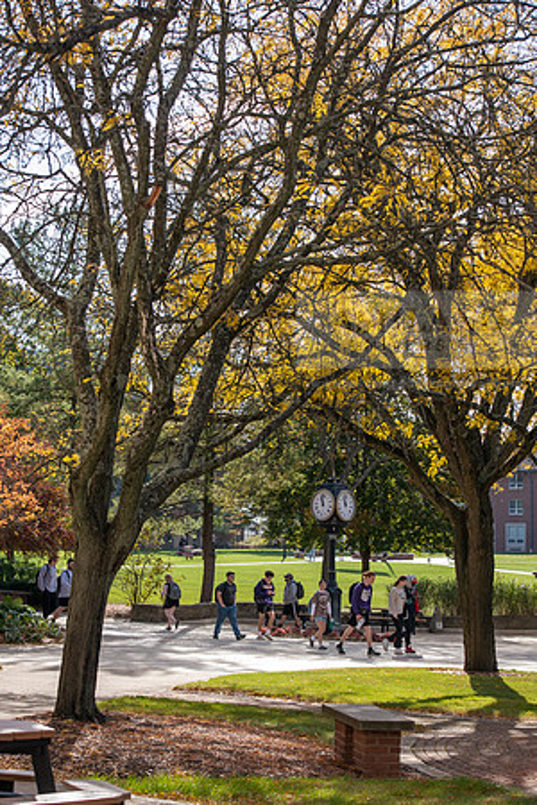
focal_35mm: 70
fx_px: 1566
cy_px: 402
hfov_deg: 19.5
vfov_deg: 28.8
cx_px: 268
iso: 200
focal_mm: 70
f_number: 5.6
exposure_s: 1/400
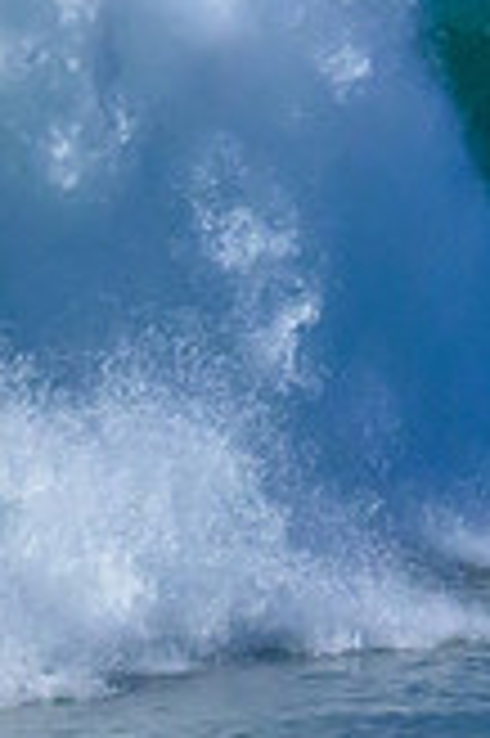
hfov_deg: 0.6
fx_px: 43474
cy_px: 209
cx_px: 1043
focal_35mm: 2125
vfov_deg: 1.0
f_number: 11
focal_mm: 600
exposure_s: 1/2500
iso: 16000
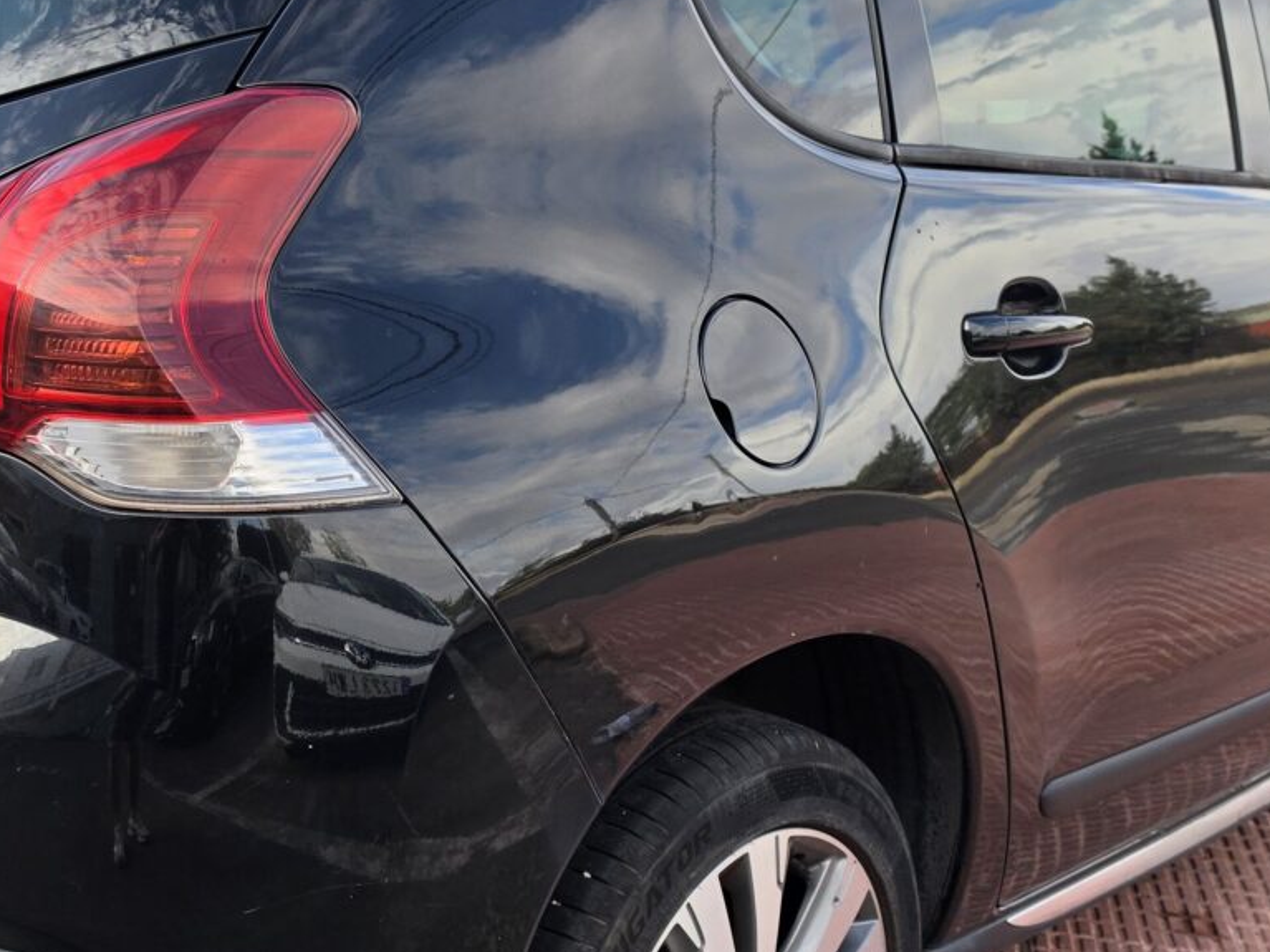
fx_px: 1761
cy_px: 498
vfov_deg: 30.3
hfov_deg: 39.5
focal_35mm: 48
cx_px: 498
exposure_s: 1/3345
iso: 64
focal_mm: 6.5
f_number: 1.4
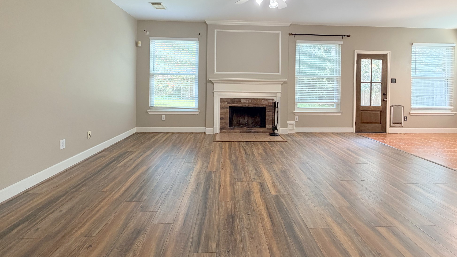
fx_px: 194
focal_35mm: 16
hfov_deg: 99.3
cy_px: 87
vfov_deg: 65.4
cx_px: 236
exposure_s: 1/120
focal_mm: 2.22
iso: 250
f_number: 2.2
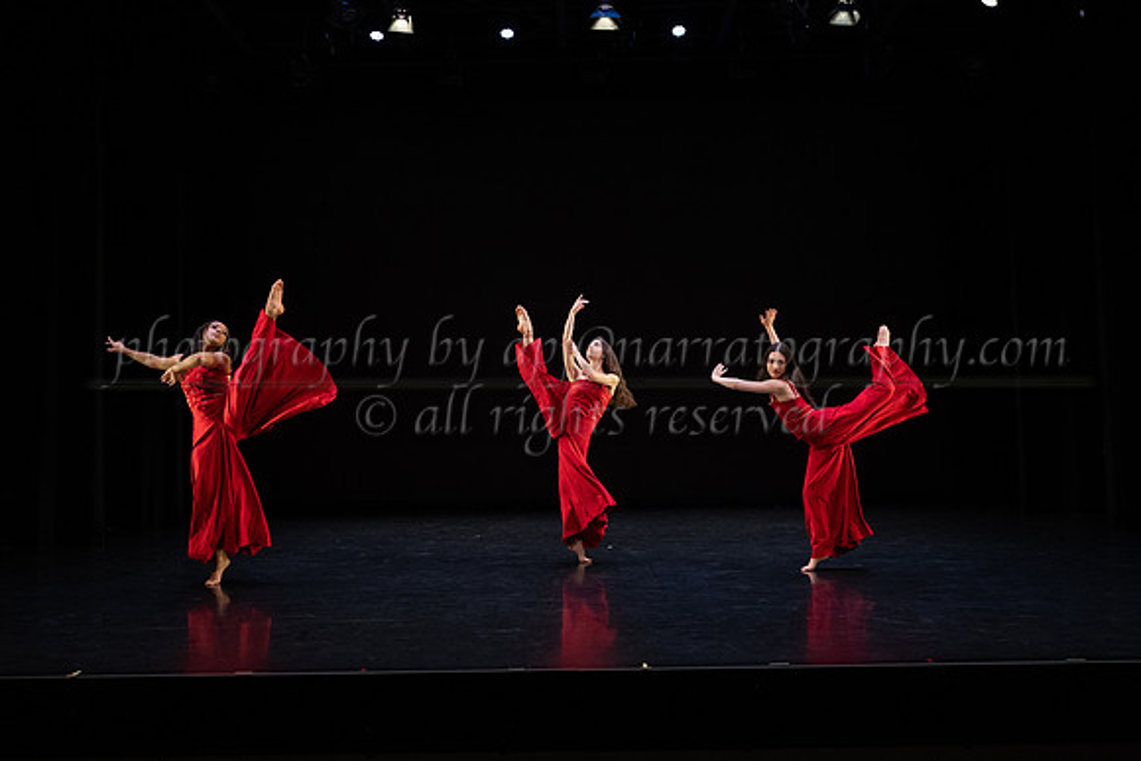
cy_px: 380
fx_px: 1110
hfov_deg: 54.4
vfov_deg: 37.9
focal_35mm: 35
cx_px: 570
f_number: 4
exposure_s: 1/500
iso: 1600
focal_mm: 35
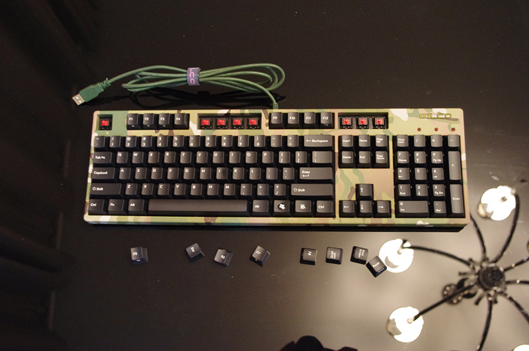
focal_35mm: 39
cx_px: 264
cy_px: 176
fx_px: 572
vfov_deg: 34.1
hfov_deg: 49.6
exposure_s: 1/5
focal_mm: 26.25
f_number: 5
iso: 3200
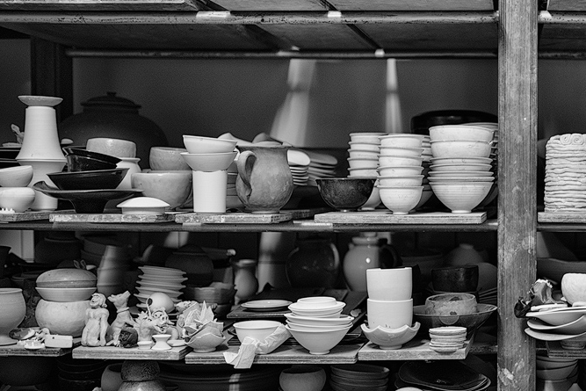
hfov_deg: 30.6
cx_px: 518
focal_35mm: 63
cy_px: 234
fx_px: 1026
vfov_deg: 21.6
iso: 100
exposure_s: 1/60
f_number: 1.4
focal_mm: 35
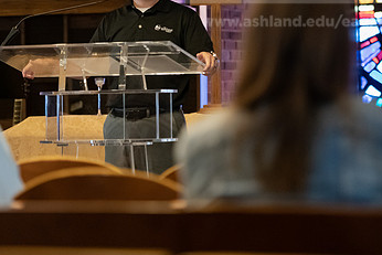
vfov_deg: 6.8
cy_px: 45
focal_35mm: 201
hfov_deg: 10.2
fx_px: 2134
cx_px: 151
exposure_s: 1/200
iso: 5000
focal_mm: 120
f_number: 2.8
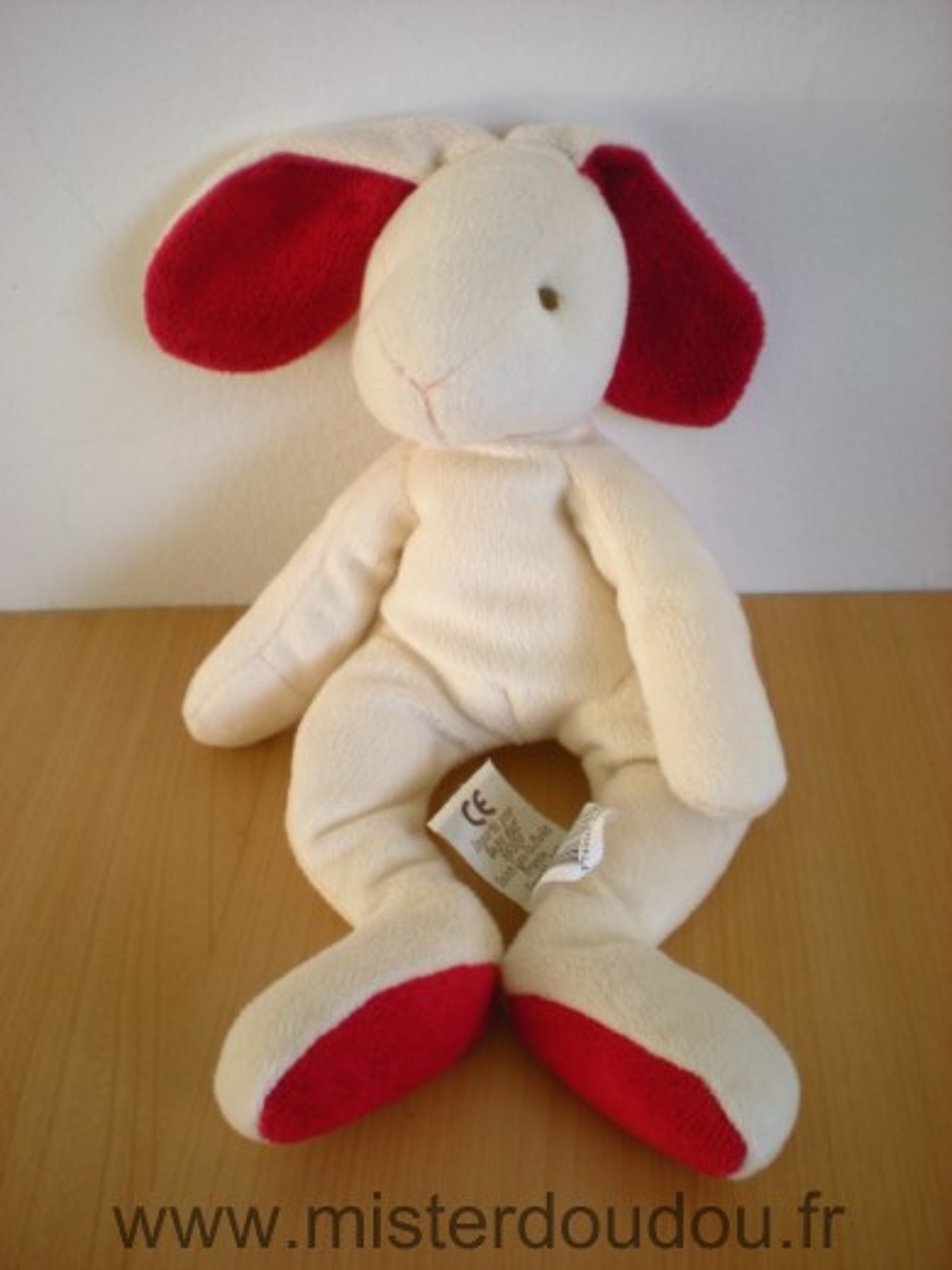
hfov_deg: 37.7
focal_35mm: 38
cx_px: 476
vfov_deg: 49.0
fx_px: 1393
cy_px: 635
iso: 64
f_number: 3.1
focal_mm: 6.3
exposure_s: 1/82.5
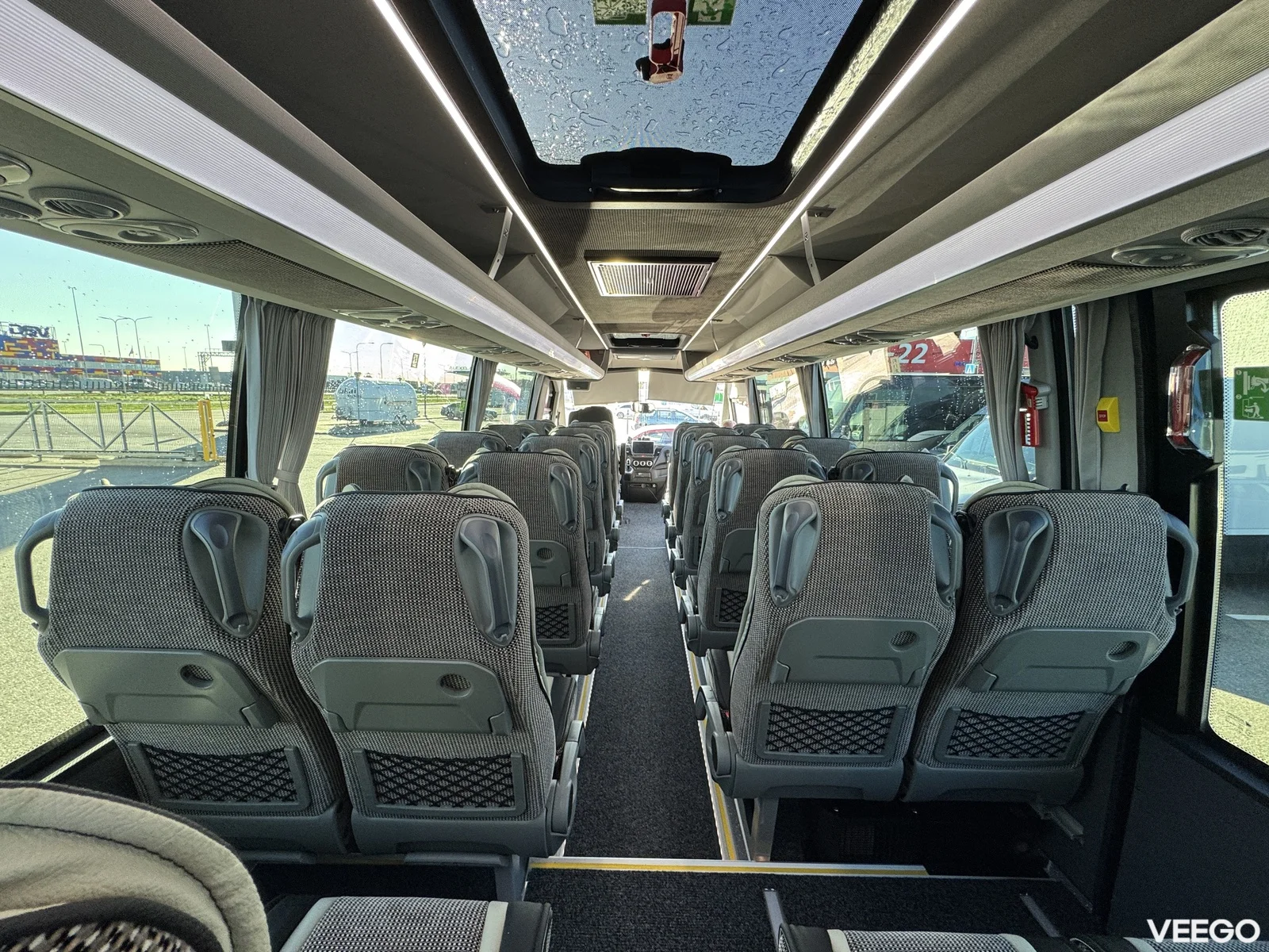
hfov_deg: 102.1
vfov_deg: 85.7
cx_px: 634
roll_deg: -1.2
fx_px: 513
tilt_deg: -10.6
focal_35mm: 14
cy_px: 476
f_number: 2.2
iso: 125
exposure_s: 1/75
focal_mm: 2.22
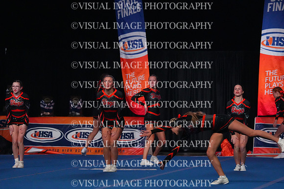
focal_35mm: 190
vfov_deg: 7.2
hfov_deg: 10.8
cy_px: 94
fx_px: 1499
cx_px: 142
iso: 16000
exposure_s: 1/1250
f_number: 5.6
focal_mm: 190
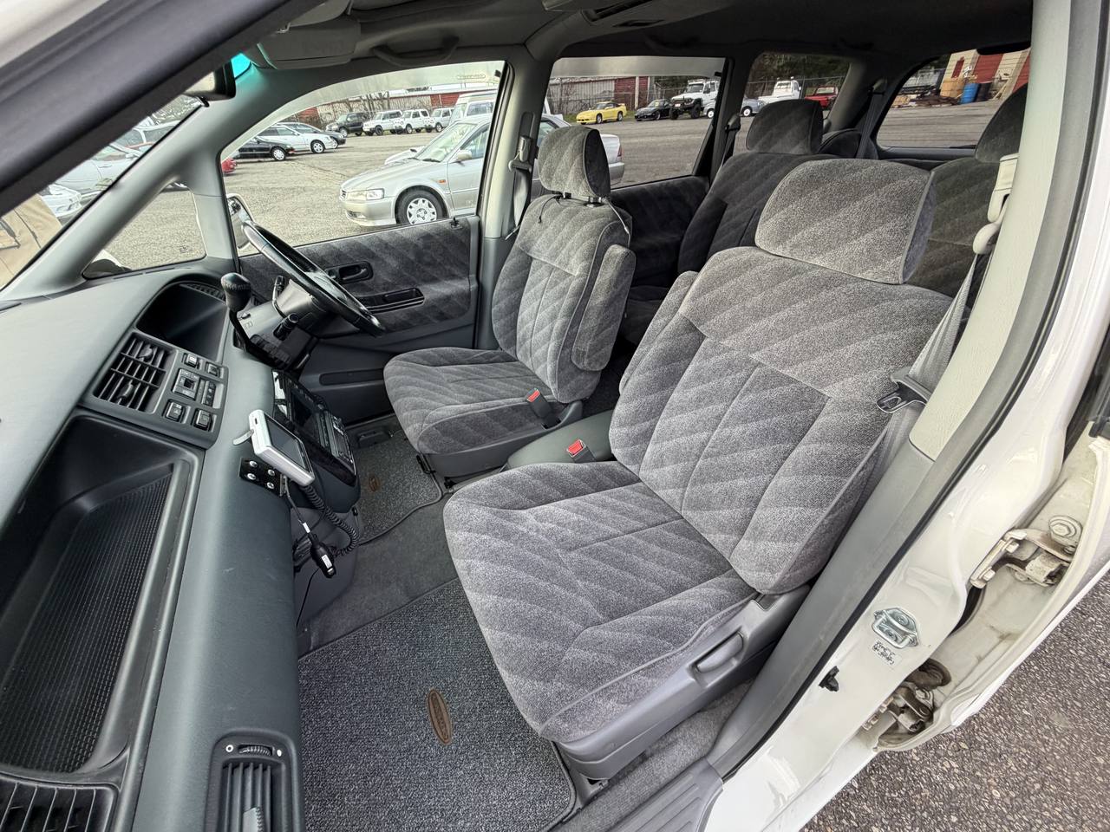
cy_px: 416
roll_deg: +3.9
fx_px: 449
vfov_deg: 85.7
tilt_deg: -35.7
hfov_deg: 102.1
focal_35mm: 14
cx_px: 555
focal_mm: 2.22
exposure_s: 1/121
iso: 125
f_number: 2.2
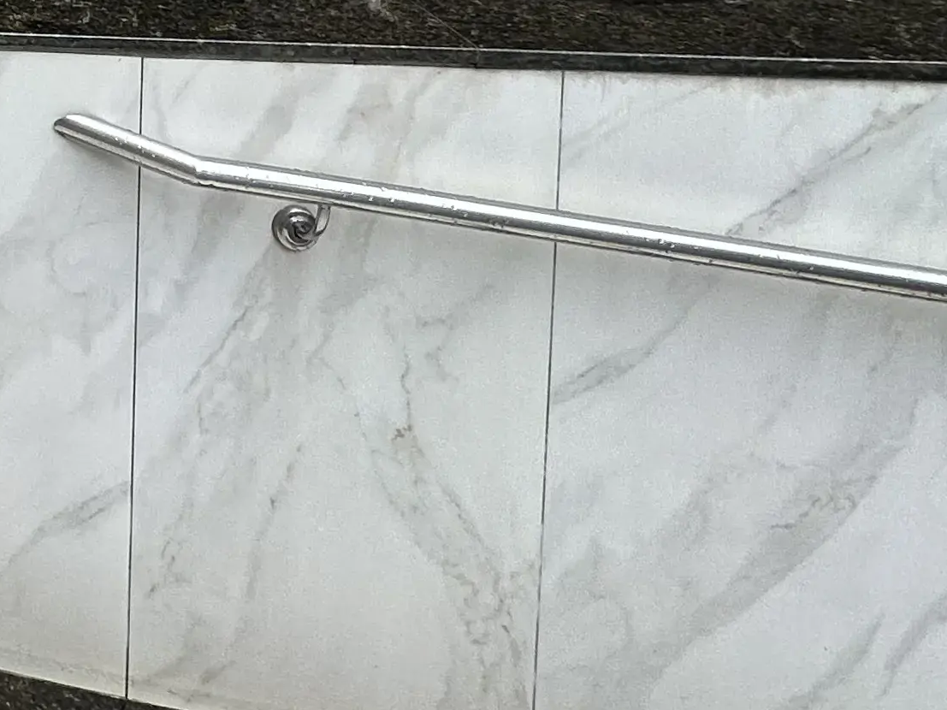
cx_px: -470
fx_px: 1395
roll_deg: -0.5
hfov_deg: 26.8
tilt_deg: -3.7
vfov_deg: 22.3
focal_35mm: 51
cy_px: -418
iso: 40
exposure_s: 1/523
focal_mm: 2.22
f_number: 2.2
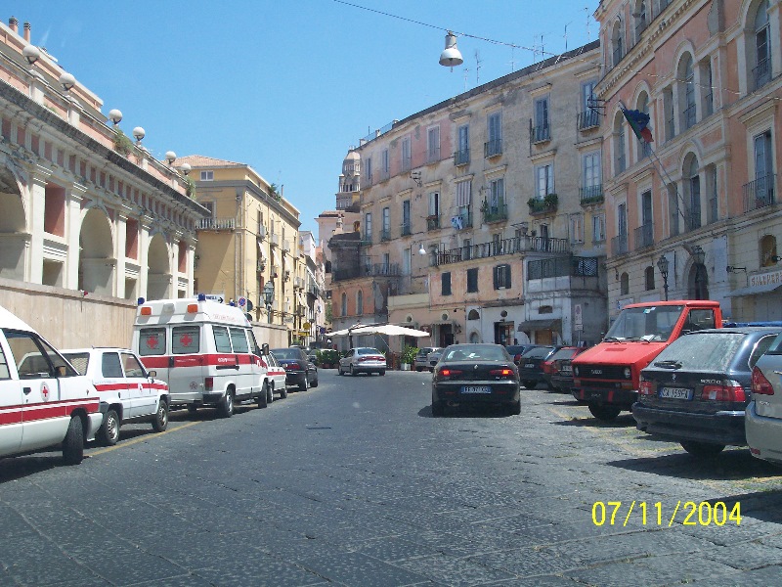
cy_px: 294
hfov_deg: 49.0
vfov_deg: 37.7
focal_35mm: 38
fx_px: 858
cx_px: 391
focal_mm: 8
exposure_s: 1/500
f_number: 4.8
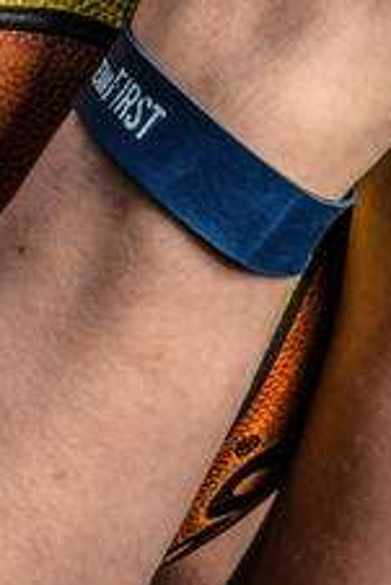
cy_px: -373
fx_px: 7742
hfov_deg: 2.9
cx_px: -440
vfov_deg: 4.3
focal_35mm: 476
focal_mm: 70
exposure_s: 1/125
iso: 640
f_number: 22
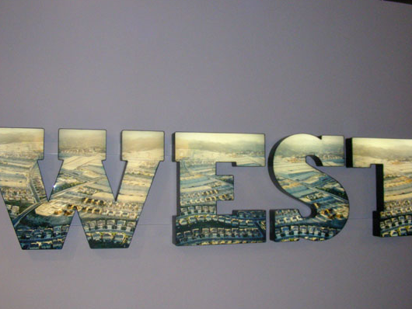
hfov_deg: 43.8
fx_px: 512
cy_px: 157
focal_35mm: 43
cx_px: 204
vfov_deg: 33.6
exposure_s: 1/60
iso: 320
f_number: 3.5
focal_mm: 6.3
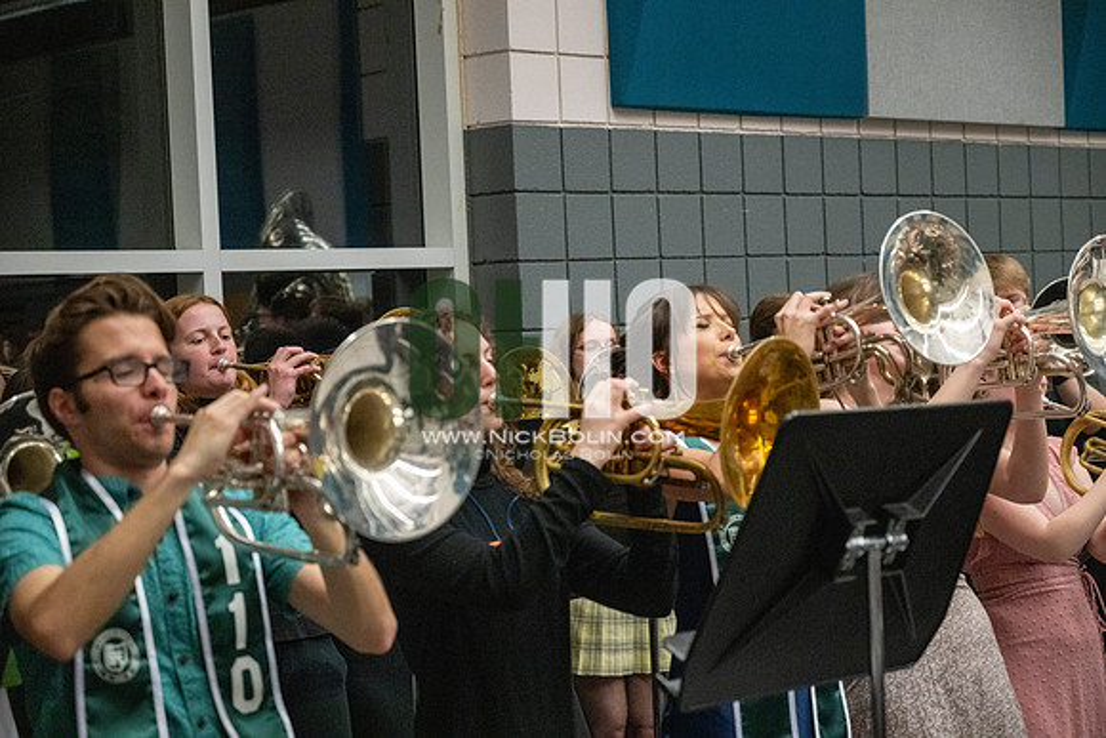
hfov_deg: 28.8
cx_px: 553
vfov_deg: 19.5
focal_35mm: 70
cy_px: 369
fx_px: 2151
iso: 10000
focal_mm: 70
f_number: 4
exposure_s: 1/500
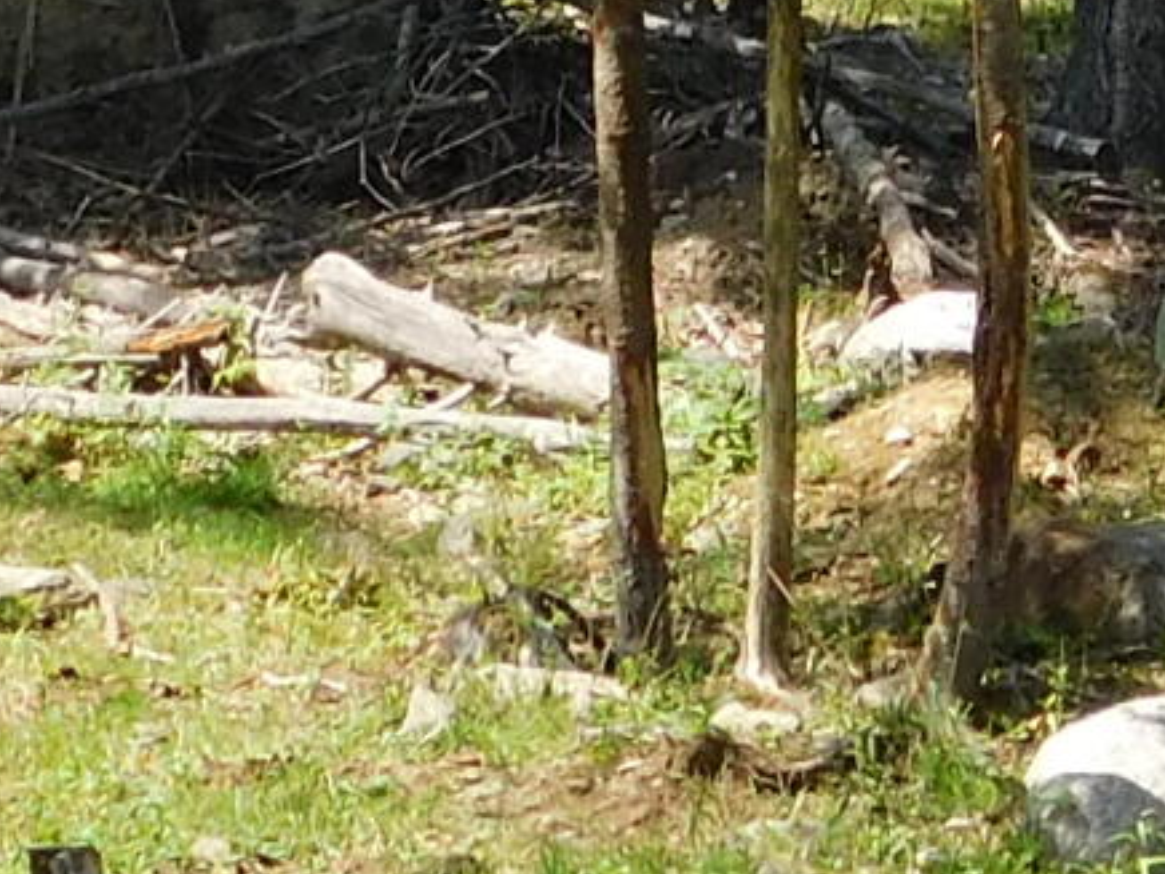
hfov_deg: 7.2
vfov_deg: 5.3
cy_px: -858
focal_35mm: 275
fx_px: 9255
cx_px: 887
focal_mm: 7.1
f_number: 3.6
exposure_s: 1/500
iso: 125
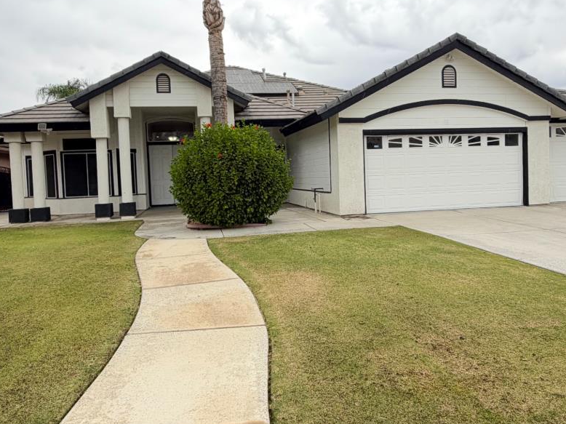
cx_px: 280
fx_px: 441
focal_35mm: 27
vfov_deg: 51.2
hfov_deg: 65.3
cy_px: 189
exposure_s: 1/212
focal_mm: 2.22
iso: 40
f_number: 2.2
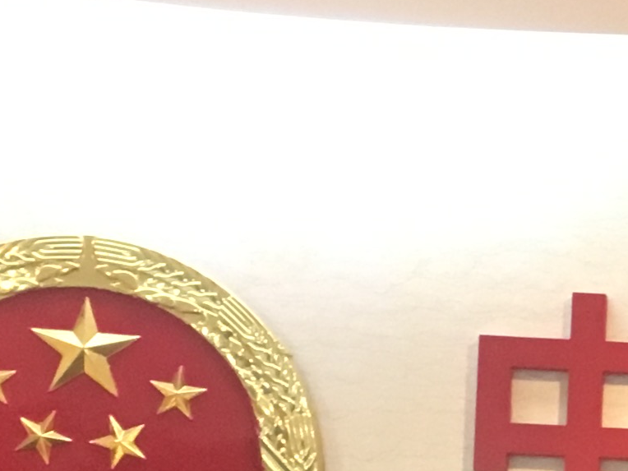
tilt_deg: +1.9
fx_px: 2776
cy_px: 764
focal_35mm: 153
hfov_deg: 12.1
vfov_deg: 9.4
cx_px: 1017
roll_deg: -2.0
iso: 200
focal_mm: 4.15
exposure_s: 1/17
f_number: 2.2
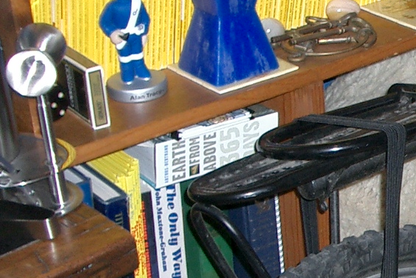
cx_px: 518
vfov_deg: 13.3
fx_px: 1190
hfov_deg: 18.6
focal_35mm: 103
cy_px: 212
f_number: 2.6
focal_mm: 5.8
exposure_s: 1/40
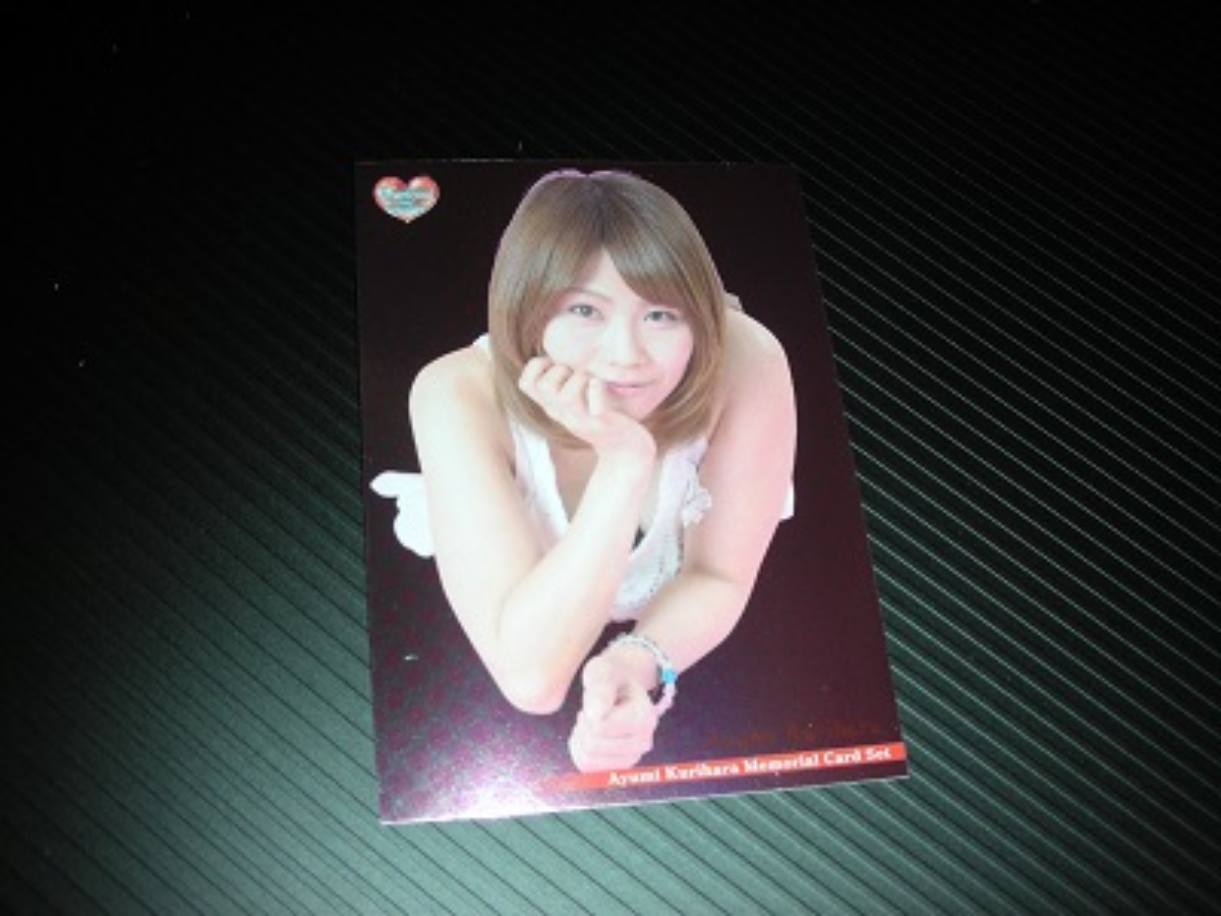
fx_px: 1235
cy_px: 458
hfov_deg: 52.6
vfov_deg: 40.7
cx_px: 610
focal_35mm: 35
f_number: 3
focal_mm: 5.8
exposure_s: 1/60.1
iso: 50
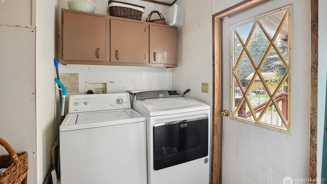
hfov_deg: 95.9
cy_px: 78
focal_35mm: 17
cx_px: 165
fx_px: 147
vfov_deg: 63.6
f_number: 5.6
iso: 250
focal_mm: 16
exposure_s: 1/3.33
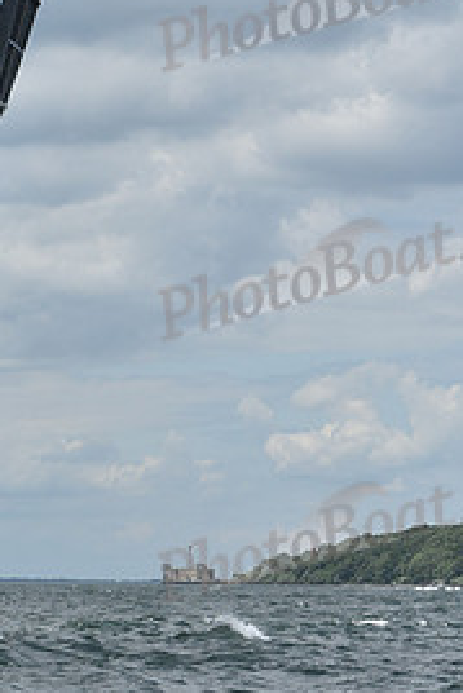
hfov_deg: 6.5
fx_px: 4084
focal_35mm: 212
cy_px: 176
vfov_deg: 9.7
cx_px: 25
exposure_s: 1/1000
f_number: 9
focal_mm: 98
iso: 250
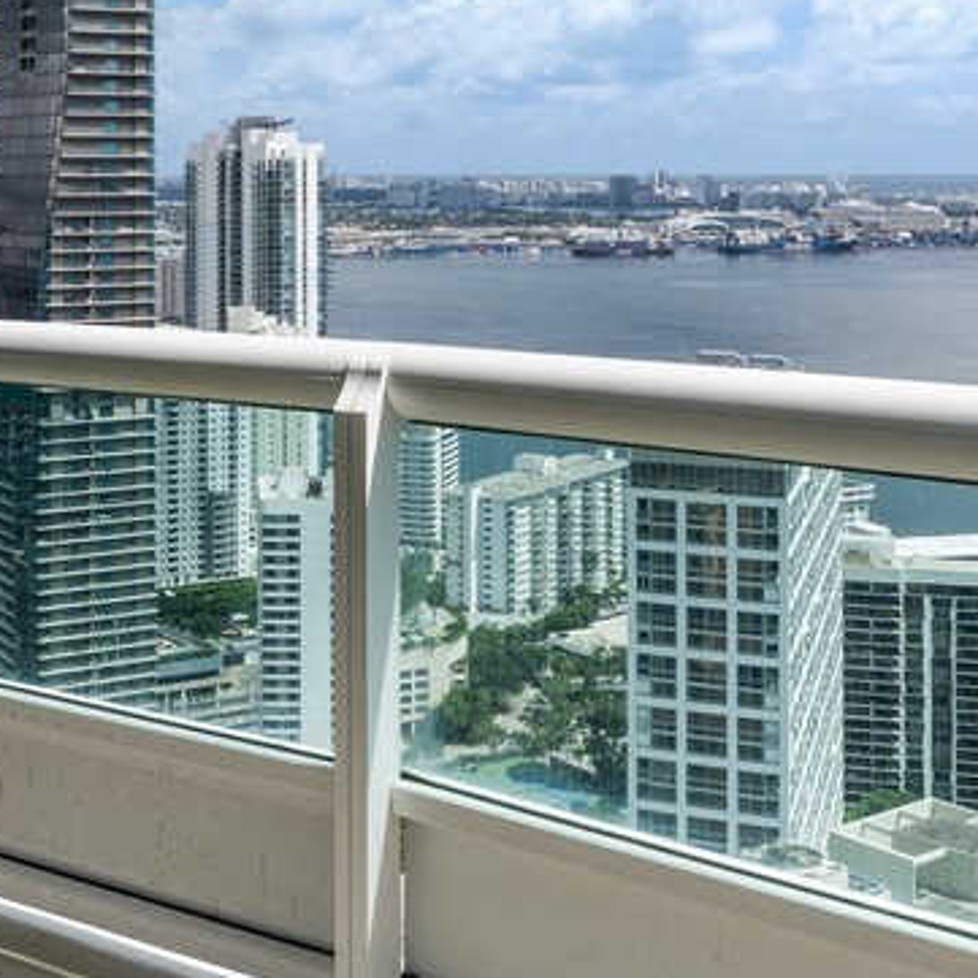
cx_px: 156
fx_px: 1790
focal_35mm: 56
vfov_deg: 29.5
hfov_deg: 29.6
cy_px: 131
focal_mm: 14
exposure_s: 1/500
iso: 320
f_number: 10
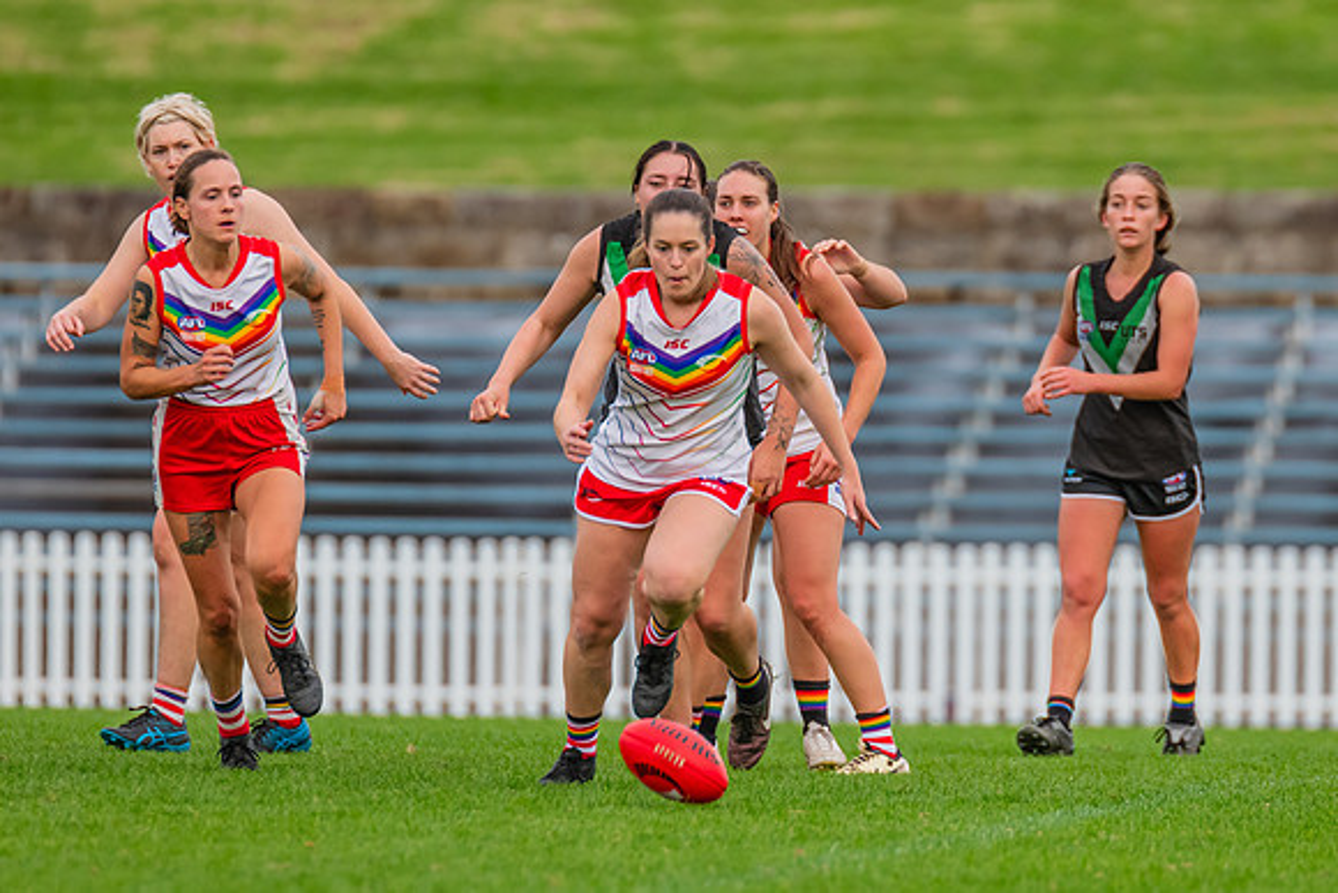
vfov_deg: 2.0
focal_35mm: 701
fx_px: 26060
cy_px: 290
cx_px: 848
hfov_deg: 2.9
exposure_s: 1/1000
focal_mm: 420
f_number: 5
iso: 800
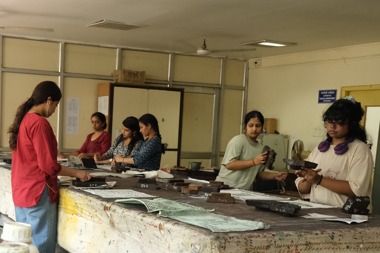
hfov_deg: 34.8
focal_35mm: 57
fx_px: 602
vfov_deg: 23.4
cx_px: 129
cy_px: 205
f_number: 4
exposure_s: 1/100
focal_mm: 19.2
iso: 1600
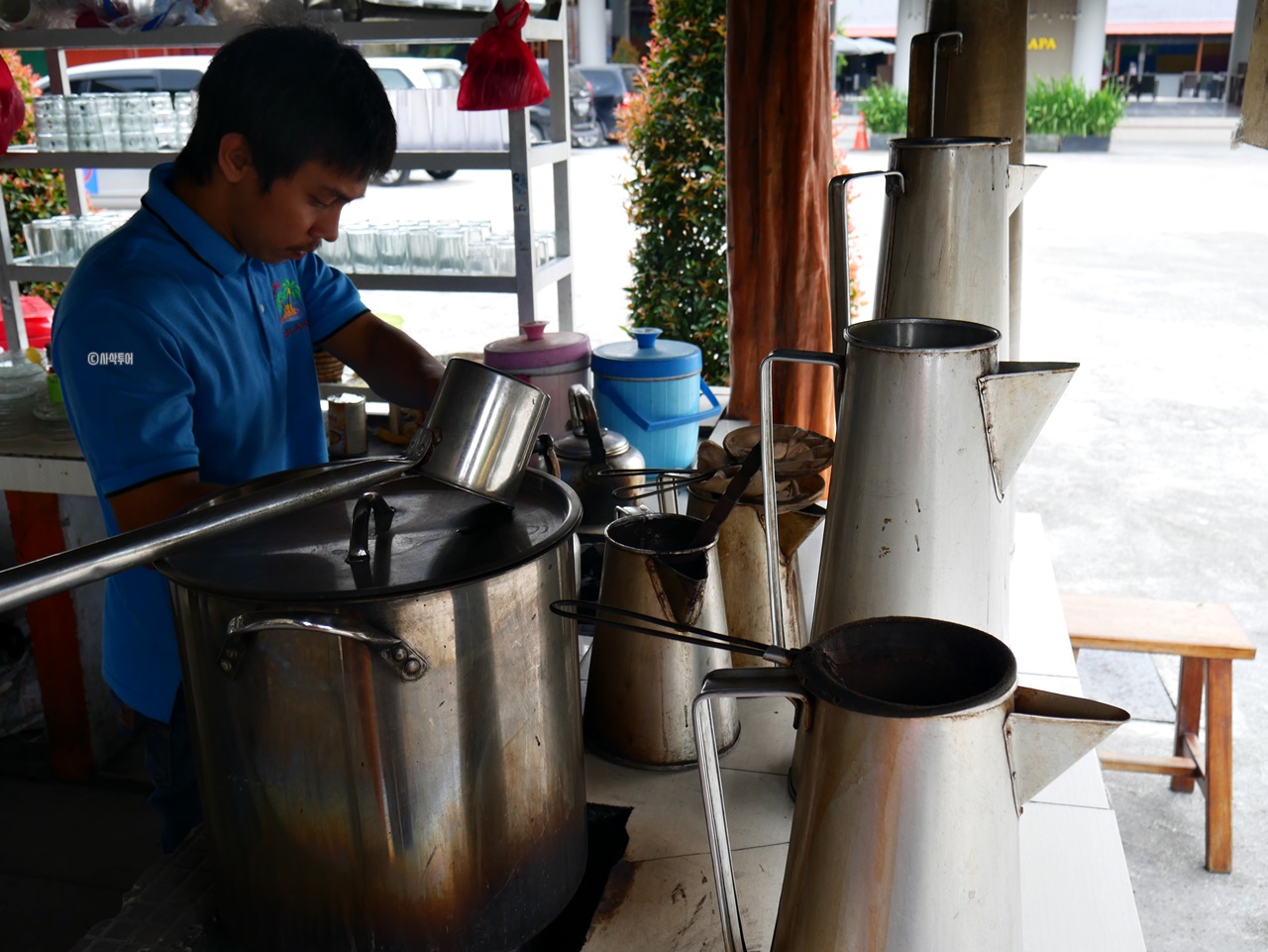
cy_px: 476
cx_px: 634
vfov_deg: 39.7
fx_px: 1319
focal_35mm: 36
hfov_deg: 51.3
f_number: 5
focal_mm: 18
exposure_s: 1/60
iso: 250
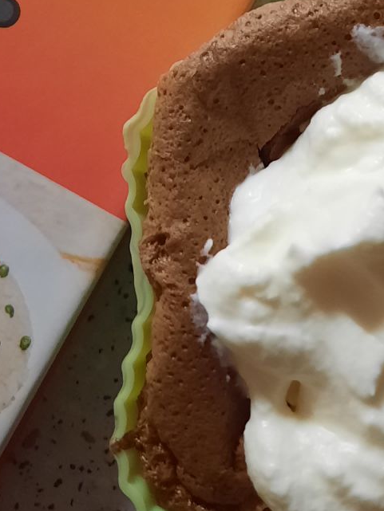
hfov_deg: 18.6
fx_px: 1153
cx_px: 333
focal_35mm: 78
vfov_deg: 23.7
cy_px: -28
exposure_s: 1/33
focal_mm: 4.6
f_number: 2
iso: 400
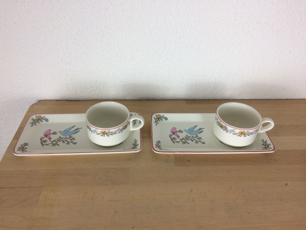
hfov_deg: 61.7
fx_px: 256
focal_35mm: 29
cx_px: 153
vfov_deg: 48.2
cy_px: 115
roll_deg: -2.1
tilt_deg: -37.3
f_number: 2.2
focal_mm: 4.15
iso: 40
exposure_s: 1/50
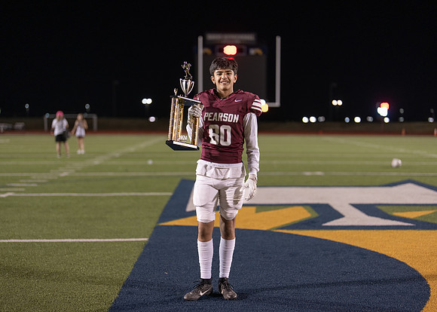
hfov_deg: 36.1
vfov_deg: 26.2
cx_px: 220
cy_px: 158
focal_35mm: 54
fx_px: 670
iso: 320
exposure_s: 1/320
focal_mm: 50
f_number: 1.2
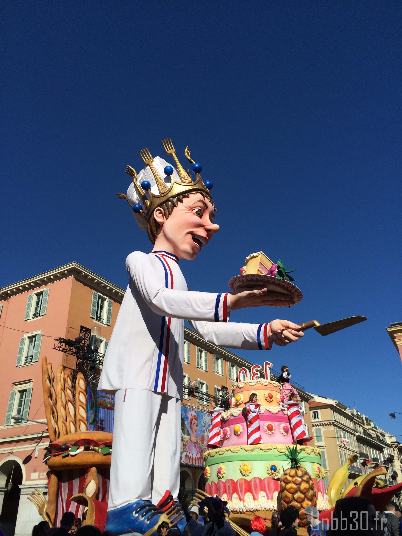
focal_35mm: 30
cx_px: 201
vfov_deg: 60.0
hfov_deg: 46.8
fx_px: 465
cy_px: 268
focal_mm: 4.12
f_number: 2.2
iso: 40
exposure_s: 1/5128
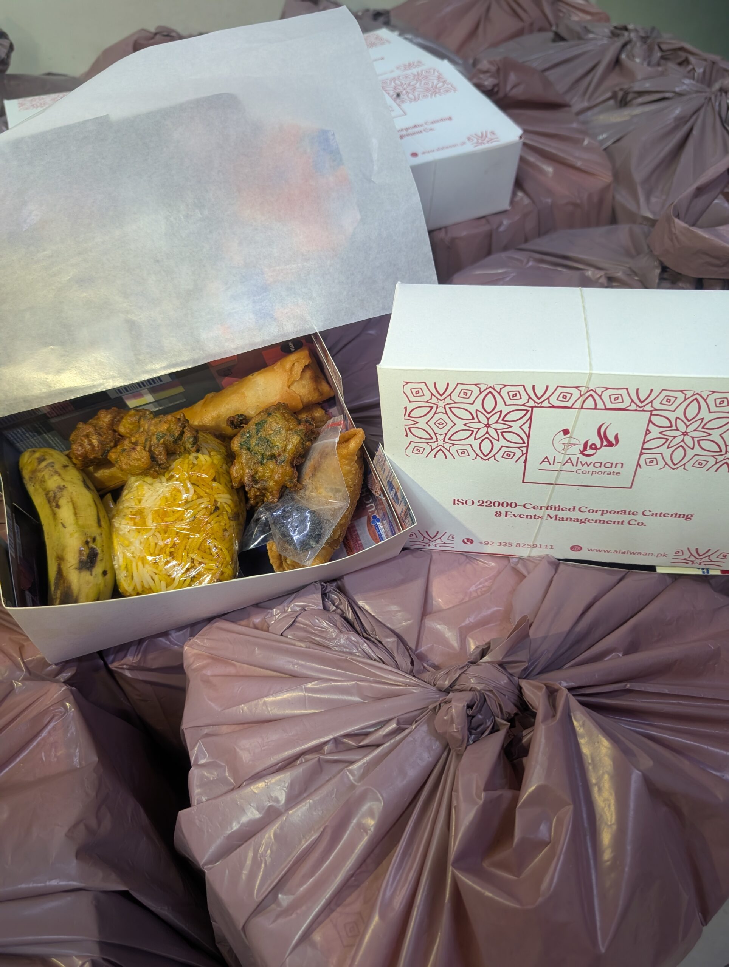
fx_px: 672
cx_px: 364
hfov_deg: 56.9
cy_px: 484
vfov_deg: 71.5
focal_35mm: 24
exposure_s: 1/39
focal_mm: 6.9
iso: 176
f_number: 1.68
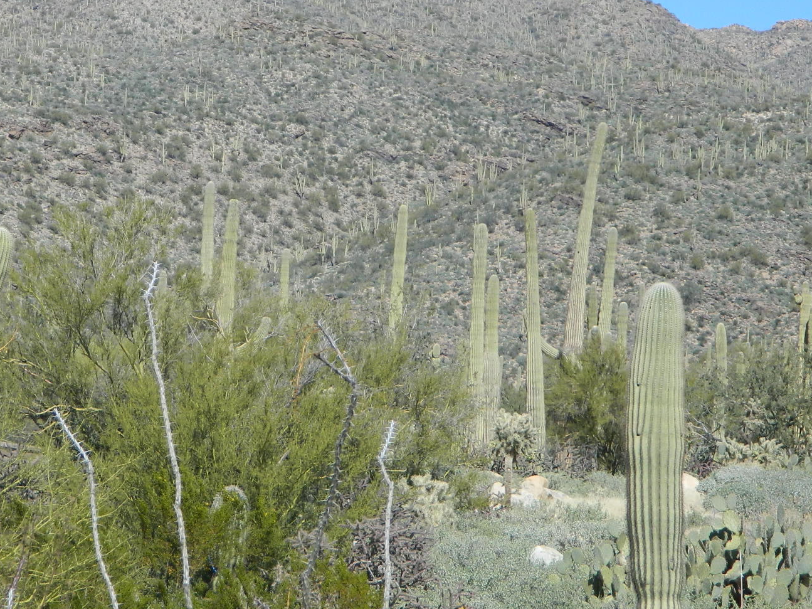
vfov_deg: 7.3
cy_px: 223
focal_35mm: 204
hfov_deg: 9.7
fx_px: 4785
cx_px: 273
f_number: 4.7
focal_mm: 23.2
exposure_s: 1/800
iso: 110
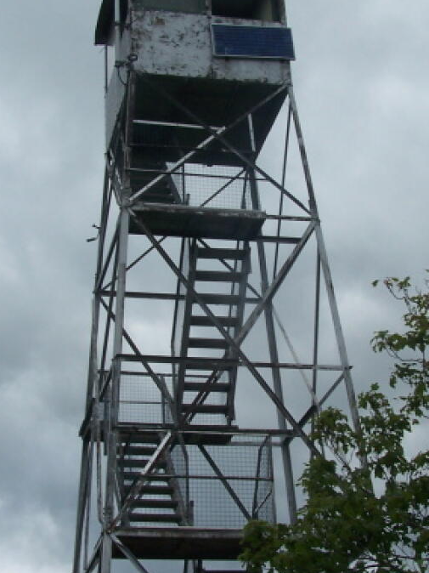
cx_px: 239
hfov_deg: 19.1
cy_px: 306
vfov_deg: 25.3
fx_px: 1273
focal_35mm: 77
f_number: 5.6
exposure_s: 1/800
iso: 80
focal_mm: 6.3
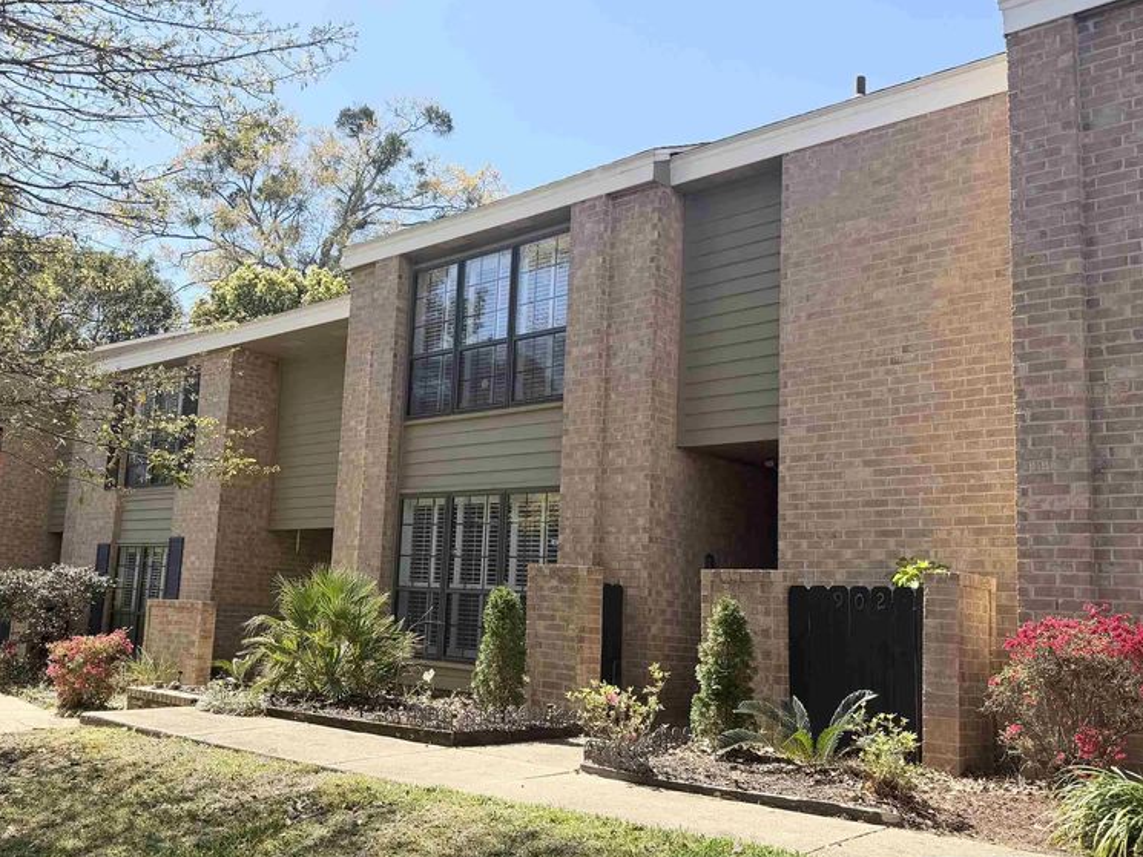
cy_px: 440
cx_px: 391
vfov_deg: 43.0
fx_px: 1090
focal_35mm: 33
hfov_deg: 54.3
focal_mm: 6.76
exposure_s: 1/2370
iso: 80
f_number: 1.78
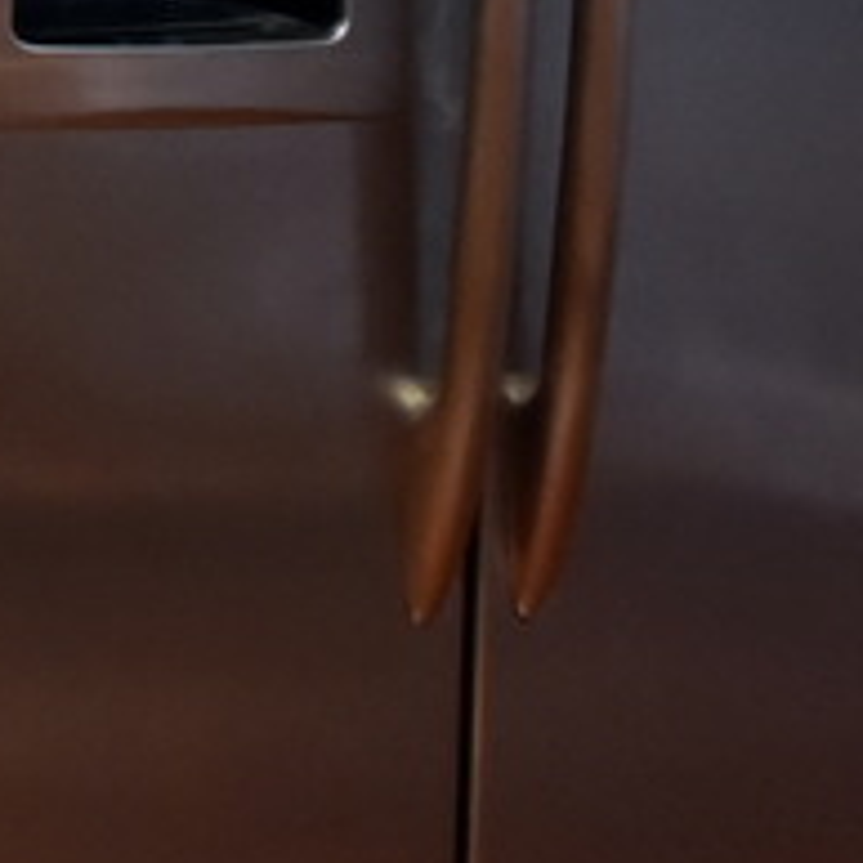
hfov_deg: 10.2
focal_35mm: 107
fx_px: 3018
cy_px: -599
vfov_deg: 14.6
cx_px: -1923
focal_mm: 15
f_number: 7.1
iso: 5000
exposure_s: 1/30
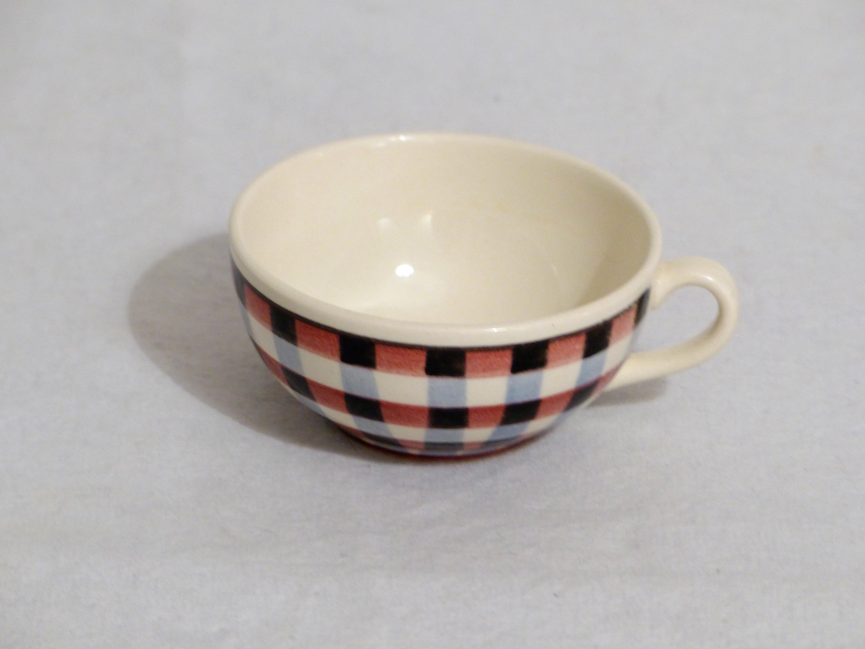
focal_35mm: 225
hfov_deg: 8.8
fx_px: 5622
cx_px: 432
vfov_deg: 6.6
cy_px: 324
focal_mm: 40.4
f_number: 2.8
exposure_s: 1/8
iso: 160
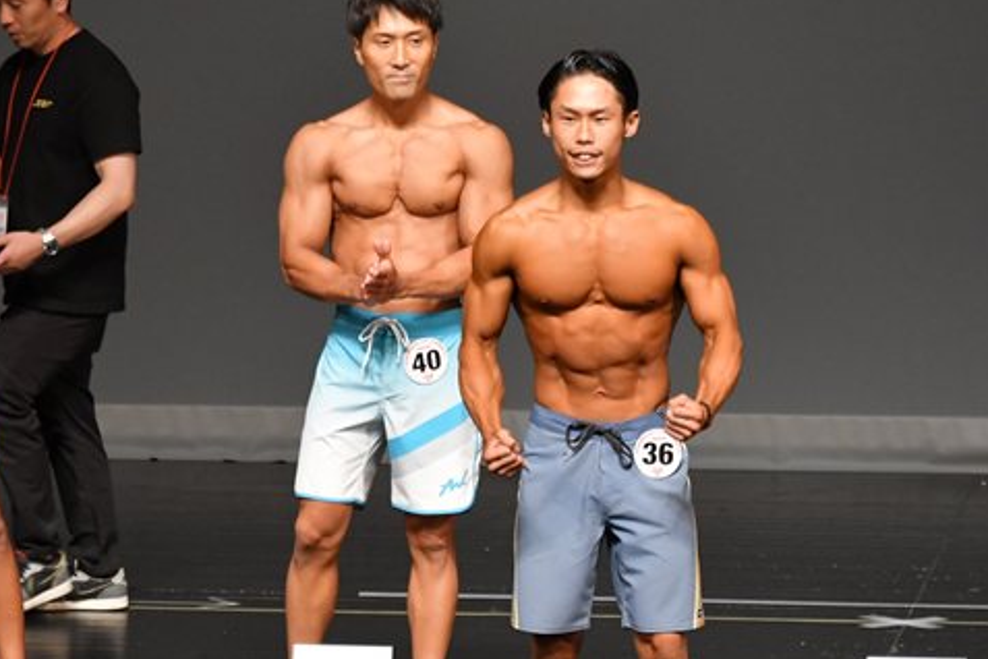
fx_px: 13364
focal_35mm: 487
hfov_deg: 4.2
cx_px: 678
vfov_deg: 2.8
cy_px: 456
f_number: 5.6
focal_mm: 200
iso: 2500
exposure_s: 1/400
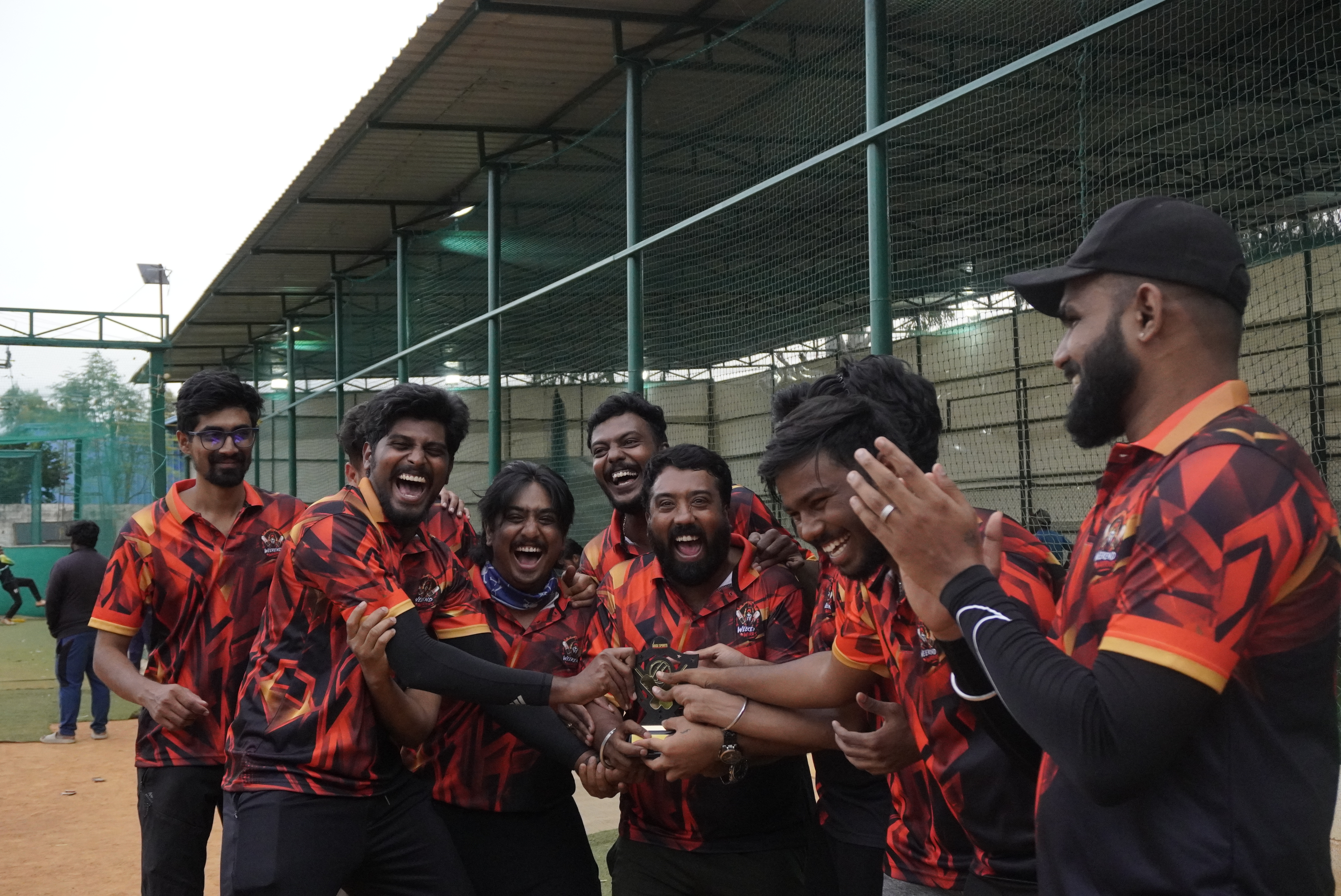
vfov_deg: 31.9
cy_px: 448
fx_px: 1565
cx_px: 670
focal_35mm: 42
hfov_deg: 46.4
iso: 3200
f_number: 5.6
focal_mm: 28
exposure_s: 1/1000
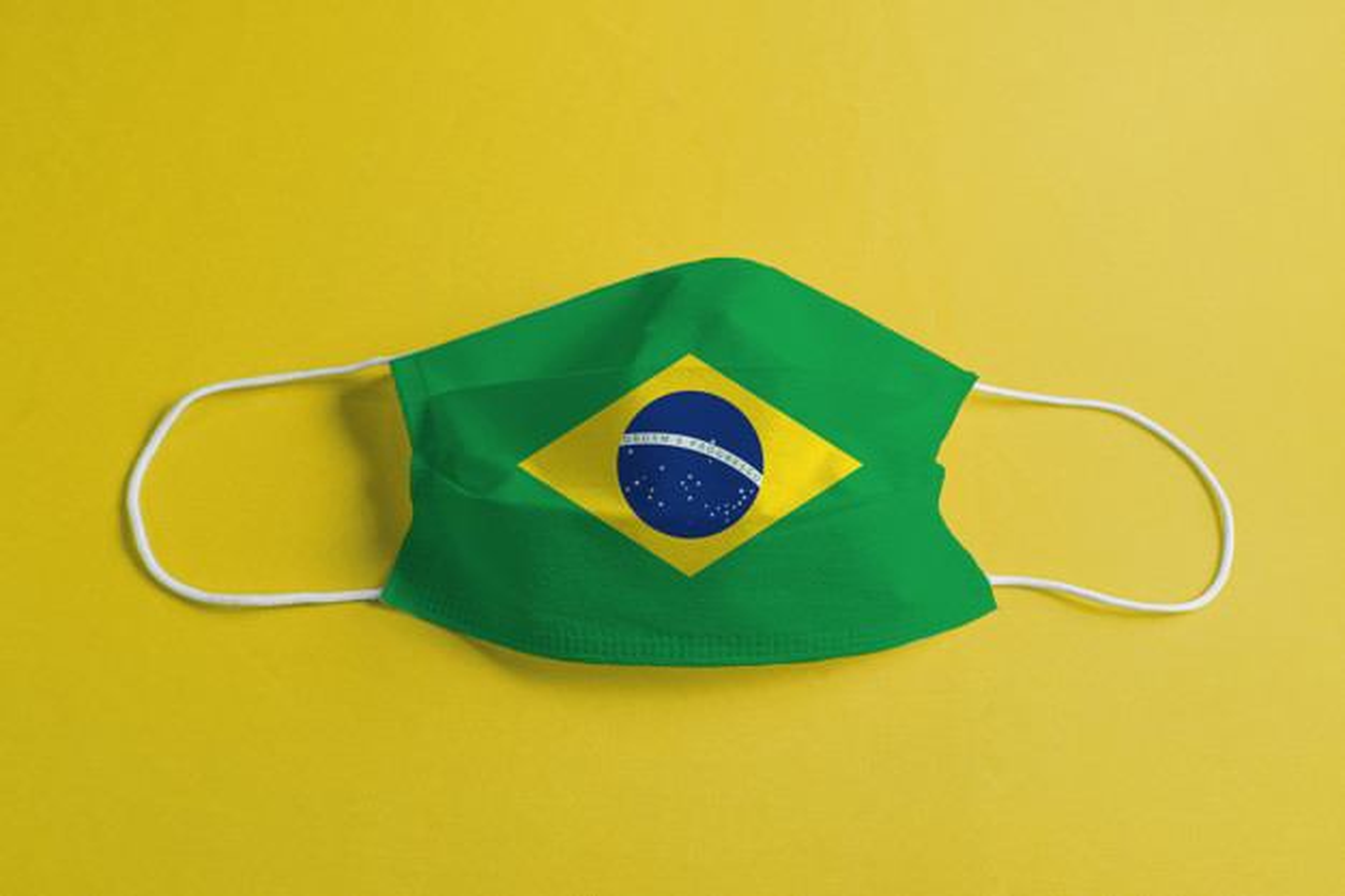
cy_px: 448
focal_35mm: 35
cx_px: 672
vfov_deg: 37.8
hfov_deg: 54.4
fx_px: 1307
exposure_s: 1/100
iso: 1000
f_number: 6.3
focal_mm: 35
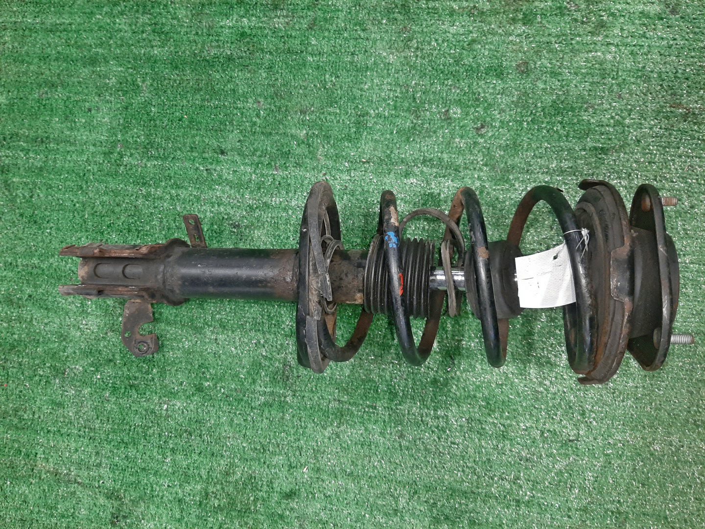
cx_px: 352
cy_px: 264
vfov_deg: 53.1
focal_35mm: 26
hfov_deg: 67.3
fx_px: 530
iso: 193
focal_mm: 3.93
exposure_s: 1/33
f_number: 1.7
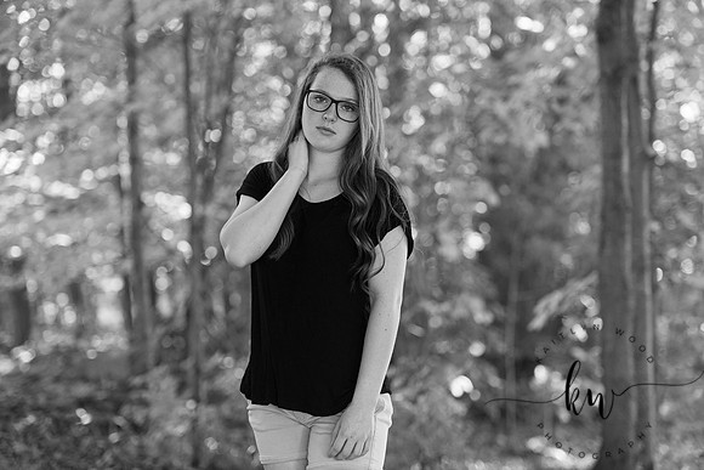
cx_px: 352
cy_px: 235
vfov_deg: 13.7
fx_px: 1956
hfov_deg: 20.4
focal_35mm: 100
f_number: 2.8
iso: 400
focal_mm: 100
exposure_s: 1/200
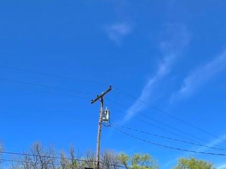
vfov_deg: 28.6
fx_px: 287
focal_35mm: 44
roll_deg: +2.2
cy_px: 202
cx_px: 69
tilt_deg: +10.1
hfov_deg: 42.2
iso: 50
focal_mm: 2.22
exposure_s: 1/1449
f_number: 2.2
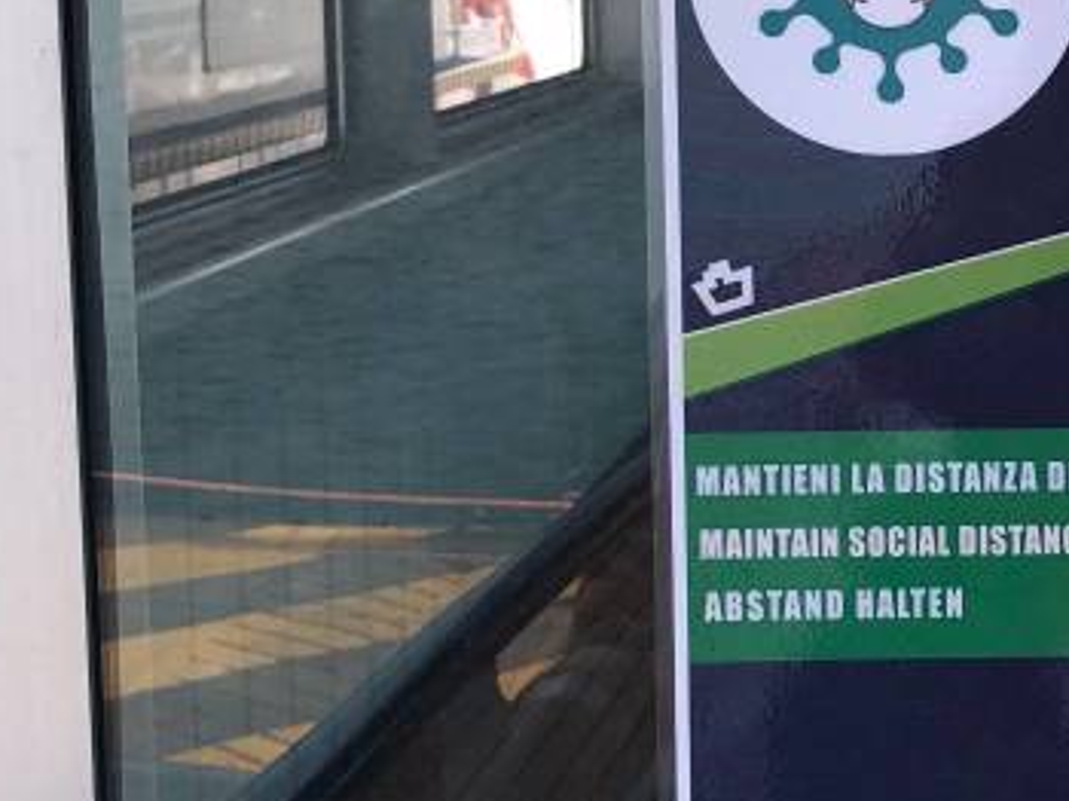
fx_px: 2531
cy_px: 138
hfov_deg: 22.5
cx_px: 1179
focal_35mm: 82
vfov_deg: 17.8
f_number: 1.8
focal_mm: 3.99
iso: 20
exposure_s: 1/343
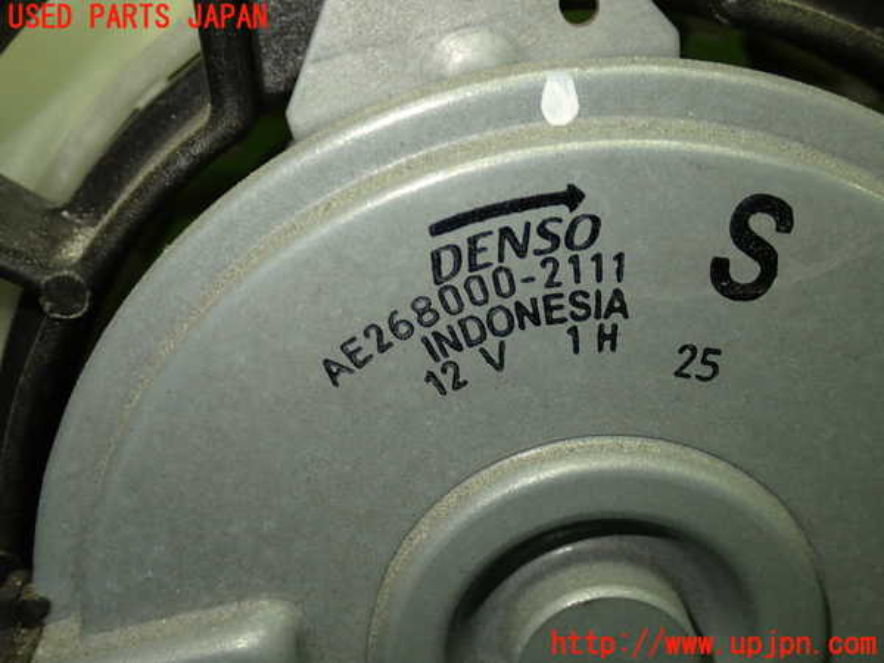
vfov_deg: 30.9
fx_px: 1200
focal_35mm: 47
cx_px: 442
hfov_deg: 40.4
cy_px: 332
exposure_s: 1/50
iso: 200
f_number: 3.1
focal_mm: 8.4
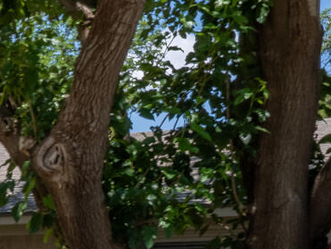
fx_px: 1110
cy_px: 422
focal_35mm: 116
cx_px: -371
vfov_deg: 11.9
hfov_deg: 13.8
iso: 100
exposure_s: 1/400
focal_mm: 15
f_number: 9
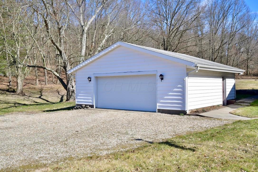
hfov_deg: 57.2
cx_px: 129
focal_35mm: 33
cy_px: 86
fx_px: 236
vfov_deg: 40.0
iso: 400
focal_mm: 22
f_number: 14
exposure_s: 1/250
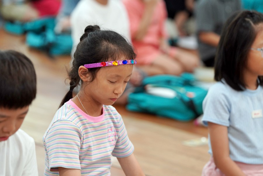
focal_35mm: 178
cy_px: 88
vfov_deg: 7.7
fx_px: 1300
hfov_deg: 11.5
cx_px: 132
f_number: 4
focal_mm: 178
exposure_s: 1/200
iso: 2000
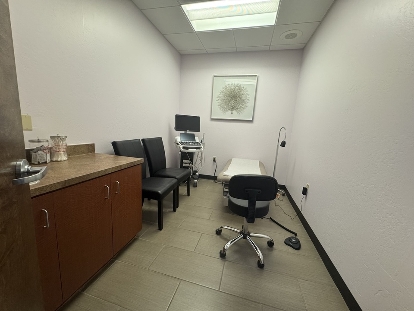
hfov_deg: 102.1
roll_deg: -2.3
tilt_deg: -7.6
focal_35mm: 14
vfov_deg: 85.7
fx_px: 167
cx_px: 207
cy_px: 156
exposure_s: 1/120
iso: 200
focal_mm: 2.22
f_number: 2.2
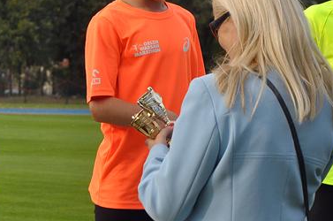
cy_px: 89
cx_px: 153
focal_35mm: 237
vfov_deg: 5.8
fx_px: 2189
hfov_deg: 8.7
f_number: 8
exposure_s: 1/1000
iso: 640
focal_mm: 70
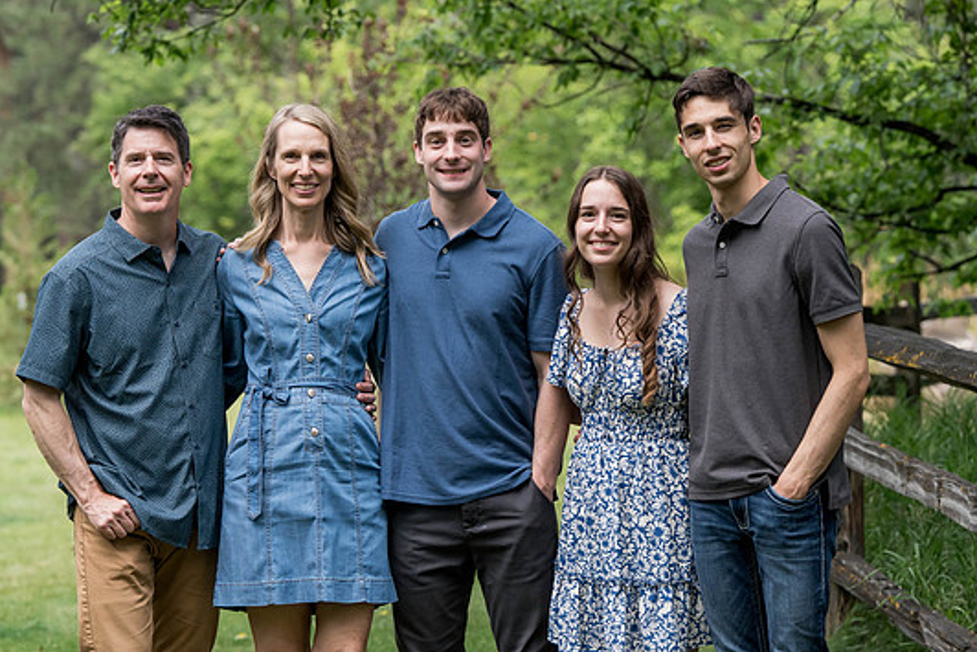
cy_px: 337
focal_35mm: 121
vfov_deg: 11.3
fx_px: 3284
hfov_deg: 16.9
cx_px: 500
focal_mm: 111
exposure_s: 1/160
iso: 2500
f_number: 4.5
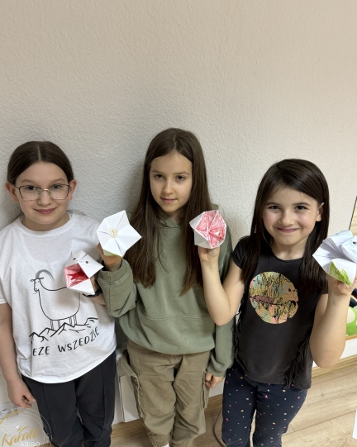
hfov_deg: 54.9
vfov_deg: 66.1
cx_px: 177
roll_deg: -1.0
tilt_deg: -24.3
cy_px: 221
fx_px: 344
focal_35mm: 26
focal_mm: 6.86
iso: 500
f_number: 1.78
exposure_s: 1/50
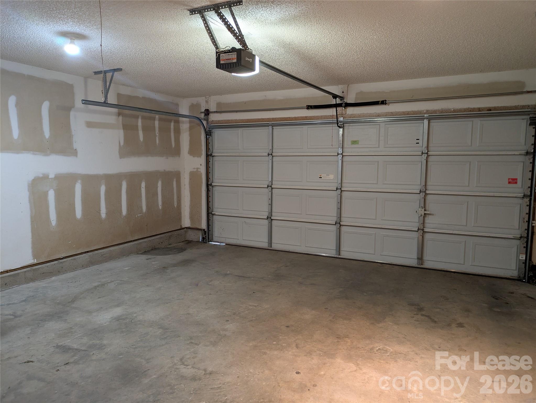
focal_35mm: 25
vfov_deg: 54.9
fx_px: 387
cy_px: 202
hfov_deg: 69.4
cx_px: 268
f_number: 1.89
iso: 175
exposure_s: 1/24
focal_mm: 5.43
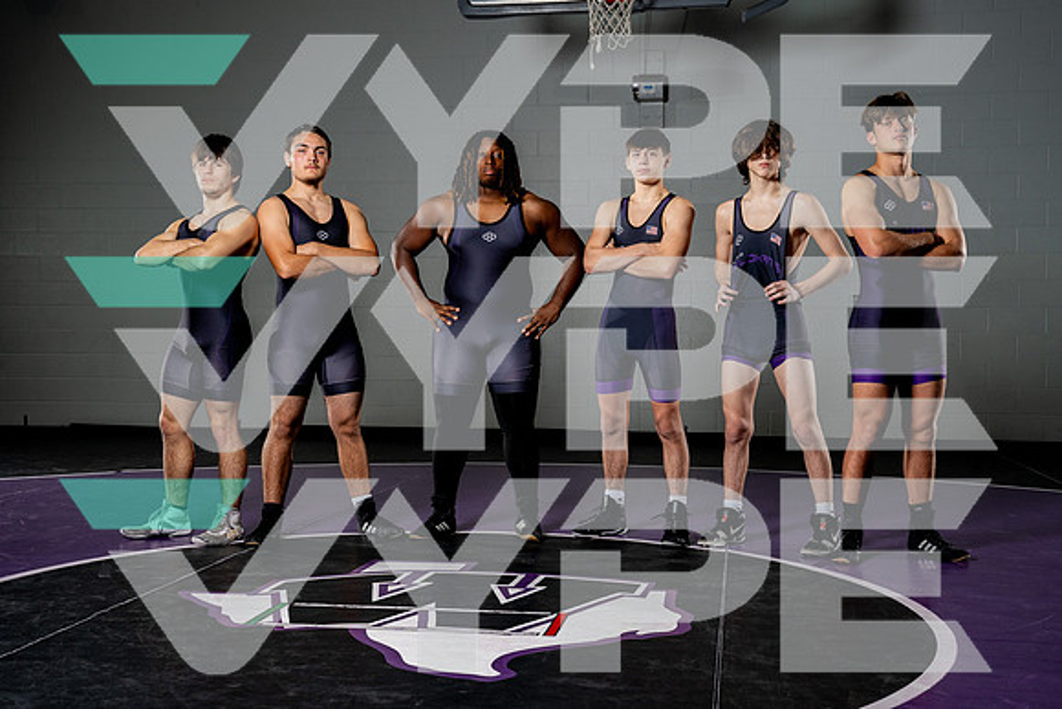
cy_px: 354
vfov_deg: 30.2
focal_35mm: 44
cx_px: 531
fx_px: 1312
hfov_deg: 44.1
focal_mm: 44
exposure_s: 1/250
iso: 400
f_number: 8
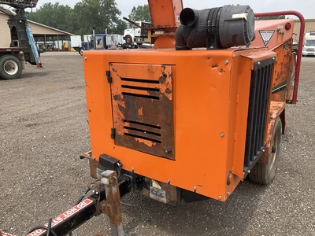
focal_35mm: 29
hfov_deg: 61.7
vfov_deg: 48.2
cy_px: 118
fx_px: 264
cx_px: 158
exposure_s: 1/929
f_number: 1.8
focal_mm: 3
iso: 25
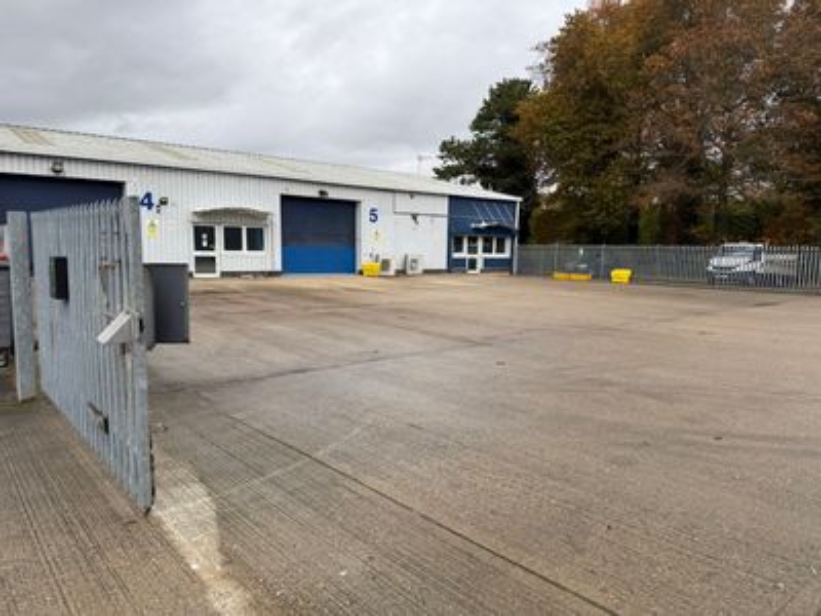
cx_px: 410
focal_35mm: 24
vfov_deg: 56.8
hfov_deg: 71.6
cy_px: 308
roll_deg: -0.8
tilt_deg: -5.6
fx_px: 569
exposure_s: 1/888
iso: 80
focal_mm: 6.76
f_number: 1.78
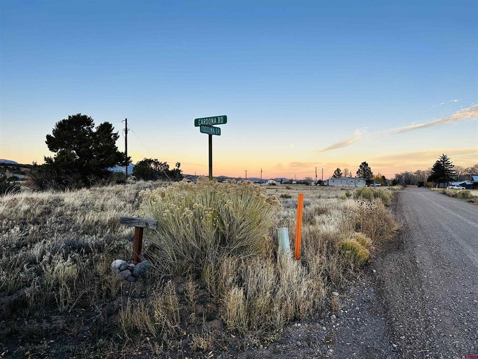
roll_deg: +0.3
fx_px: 331
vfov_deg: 56.8
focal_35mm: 24
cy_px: 180
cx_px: 239
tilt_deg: -1.0
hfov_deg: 71.6
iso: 80
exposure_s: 1/745
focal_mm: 6.86
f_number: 1.78
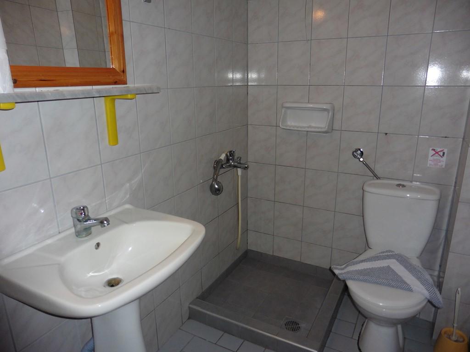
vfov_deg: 56.8
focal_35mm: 24
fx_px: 326
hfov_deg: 71.6
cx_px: 235
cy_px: 176
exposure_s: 1/60
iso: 160
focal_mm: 4.3
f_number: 3.3
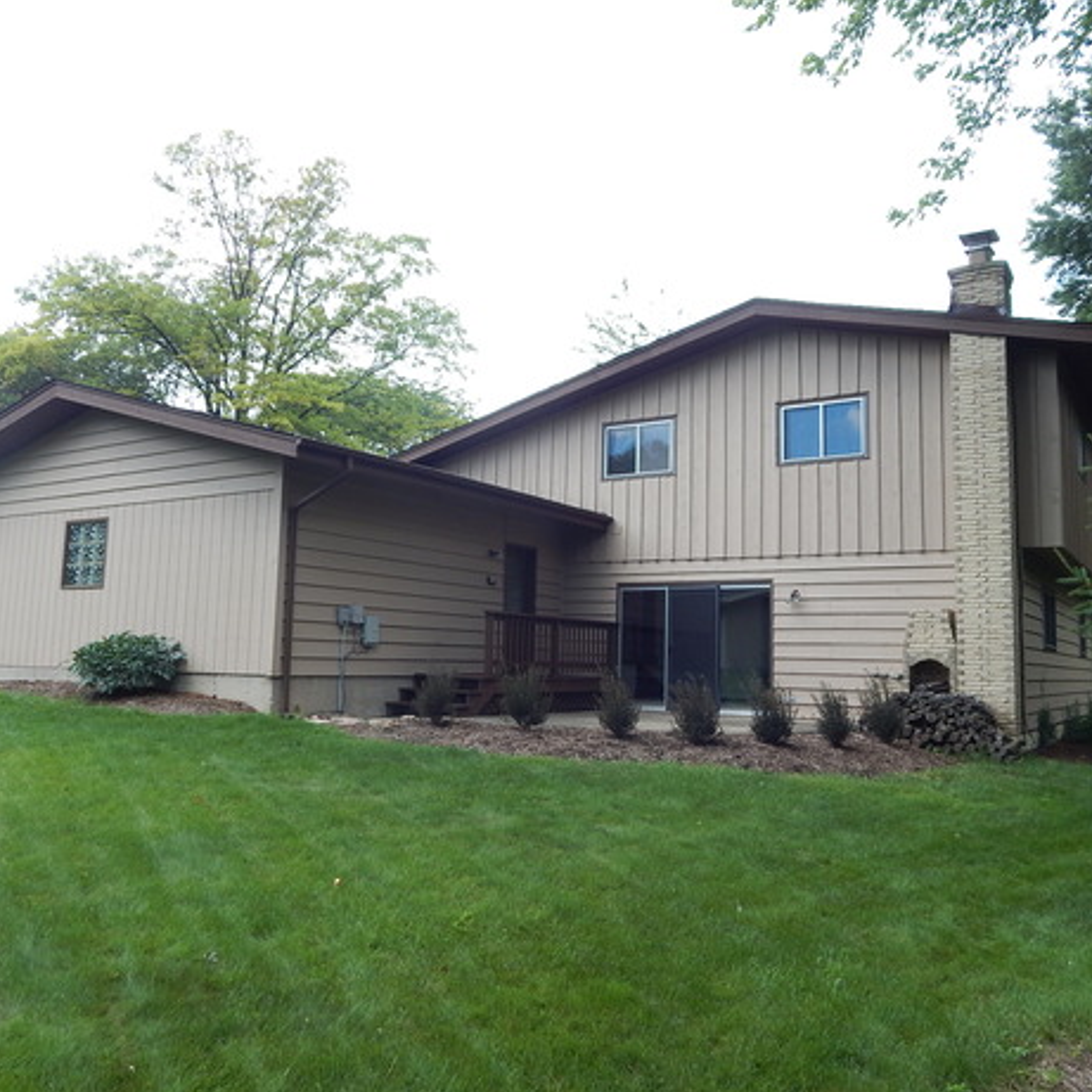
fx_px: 964
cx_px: 564
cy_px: 545
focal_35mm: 27
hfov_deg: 59.1
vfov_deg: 59.1
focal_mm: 4
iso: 125
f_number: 3
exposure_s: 1/100
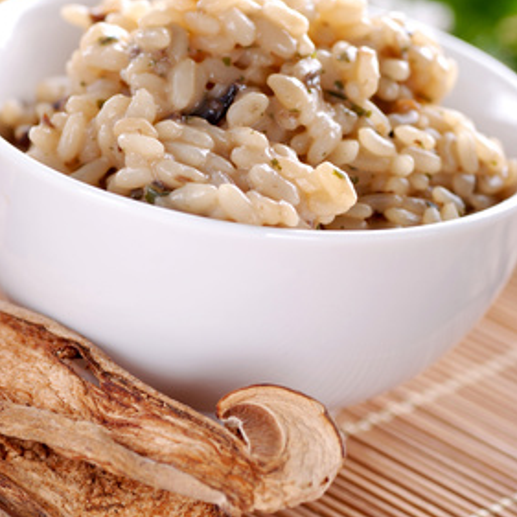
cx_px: 258
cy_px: 231
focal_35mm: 173
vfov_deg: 10.1
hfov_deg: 10.1
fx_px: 2923
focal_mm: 90
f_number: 8
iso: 100
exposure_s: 1/100
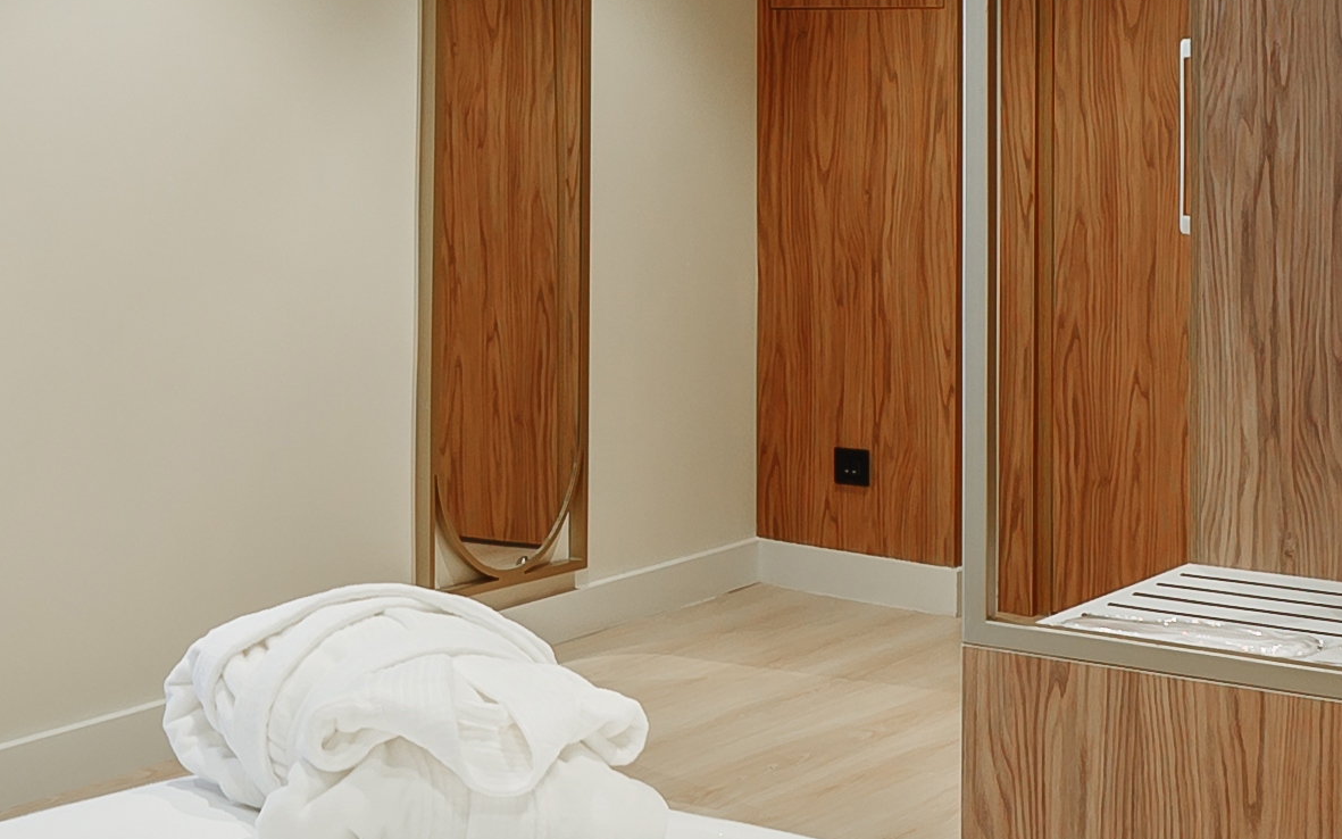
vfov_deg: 17.7
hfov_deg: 27.1
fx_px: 2670
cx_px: 90
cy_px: 151
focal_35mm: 73
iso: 160
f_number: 9
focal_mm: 14
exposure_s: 1/4
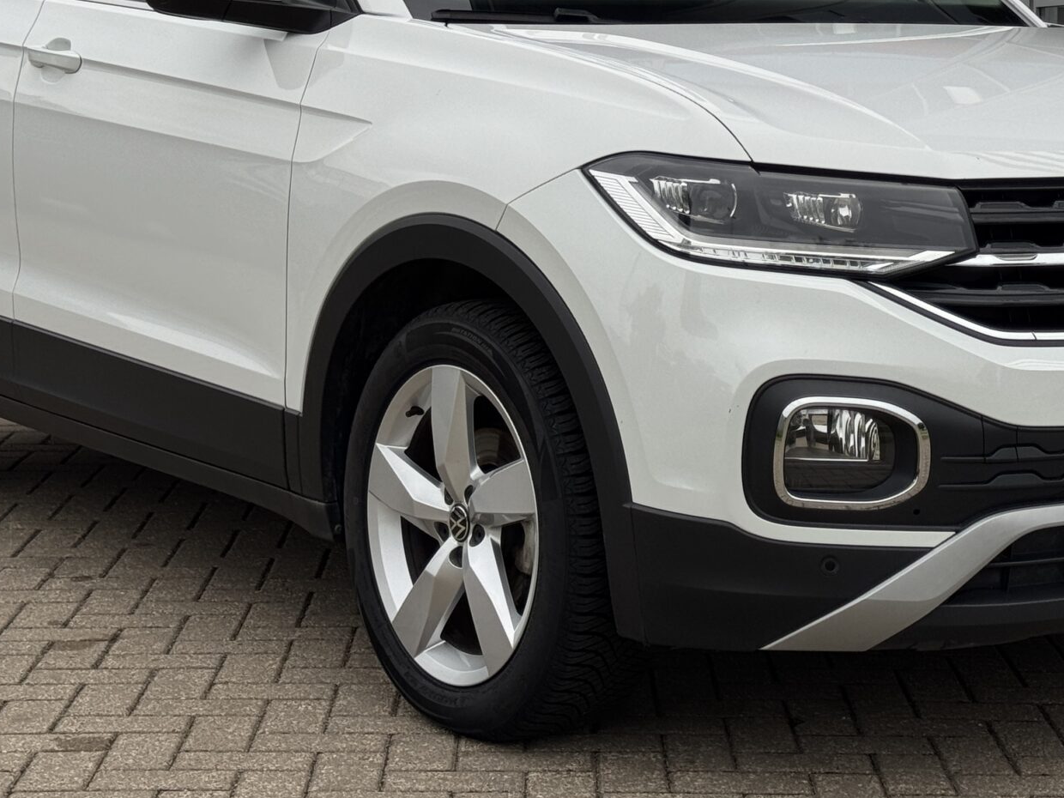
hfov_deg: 22.0
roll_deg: +0.2
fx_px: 2736
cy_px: 94
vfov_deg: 16.4
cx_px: 637
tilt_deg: +0.5
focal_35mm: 89
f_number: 1.78
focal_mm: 6.76
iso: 64
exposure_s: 1/854
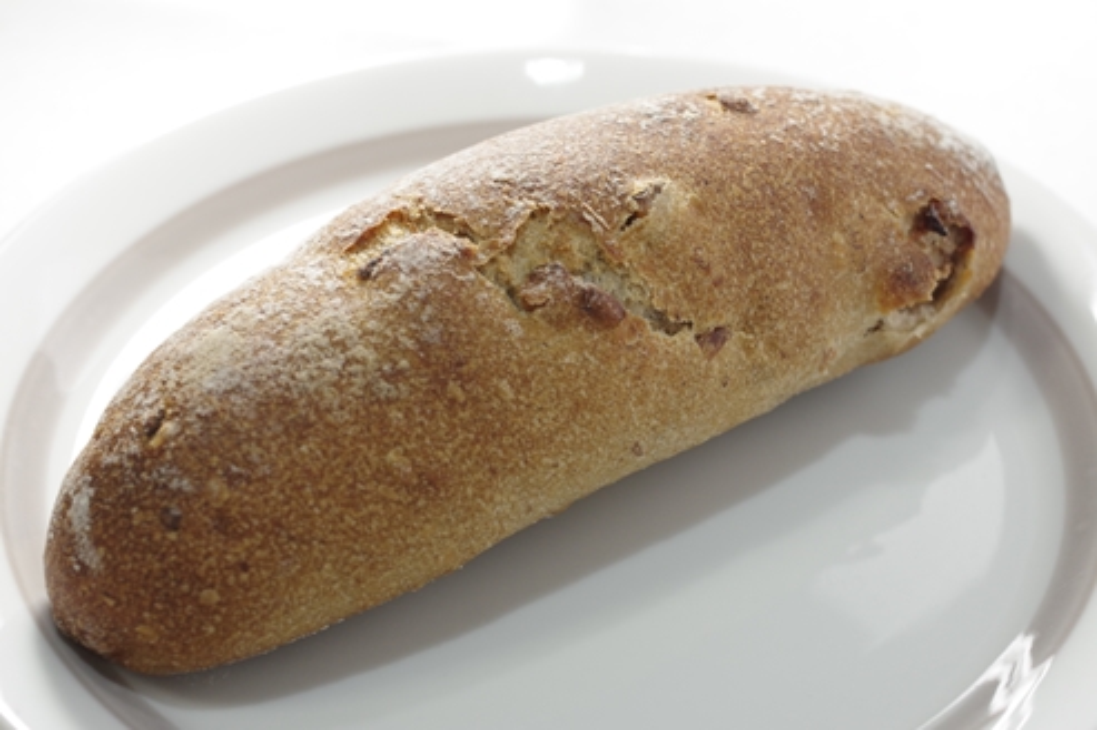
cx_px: 548
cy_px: 365
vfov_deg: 26.0
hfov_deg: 38.2
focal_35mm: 52
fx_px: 1583
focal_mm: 35
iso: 800
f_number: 7.1
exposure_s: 1/50
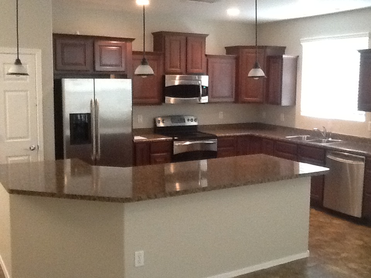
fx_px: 472
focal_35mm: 44
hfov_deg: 42.9
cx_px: 186
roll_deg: +0.6
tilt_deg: -6.8
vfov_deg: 32.9
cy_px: 139
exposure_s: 1/15
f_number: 2.4
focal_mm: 2.03
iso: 320
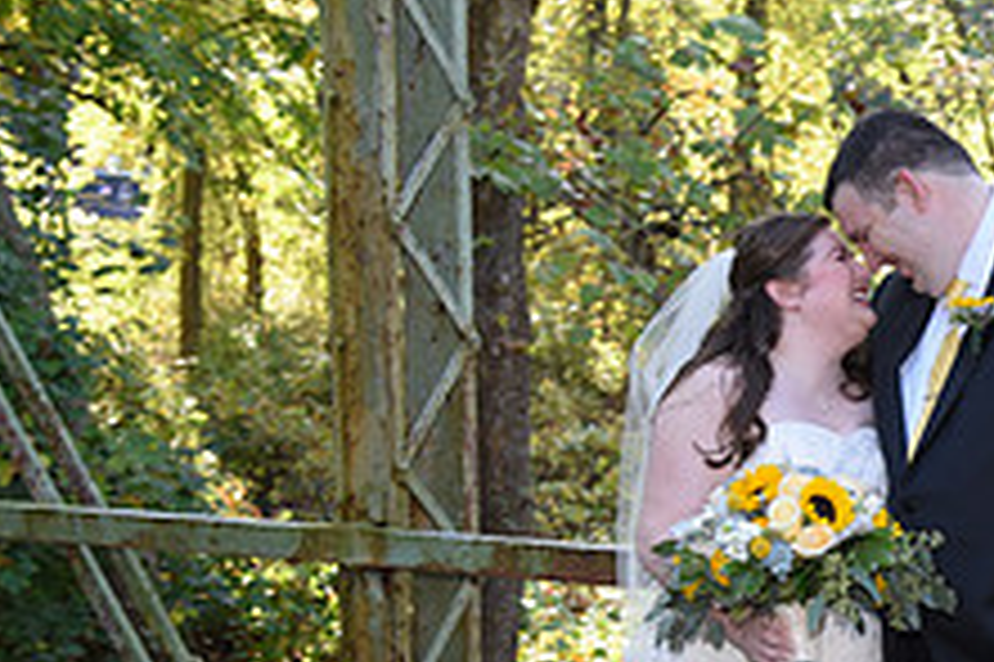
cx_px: 976
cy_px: 601
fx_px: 2538
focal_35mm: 92
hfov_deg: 21.4
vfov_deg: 14.7
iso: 400
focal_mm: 35
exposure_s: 1/200
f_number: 4.5
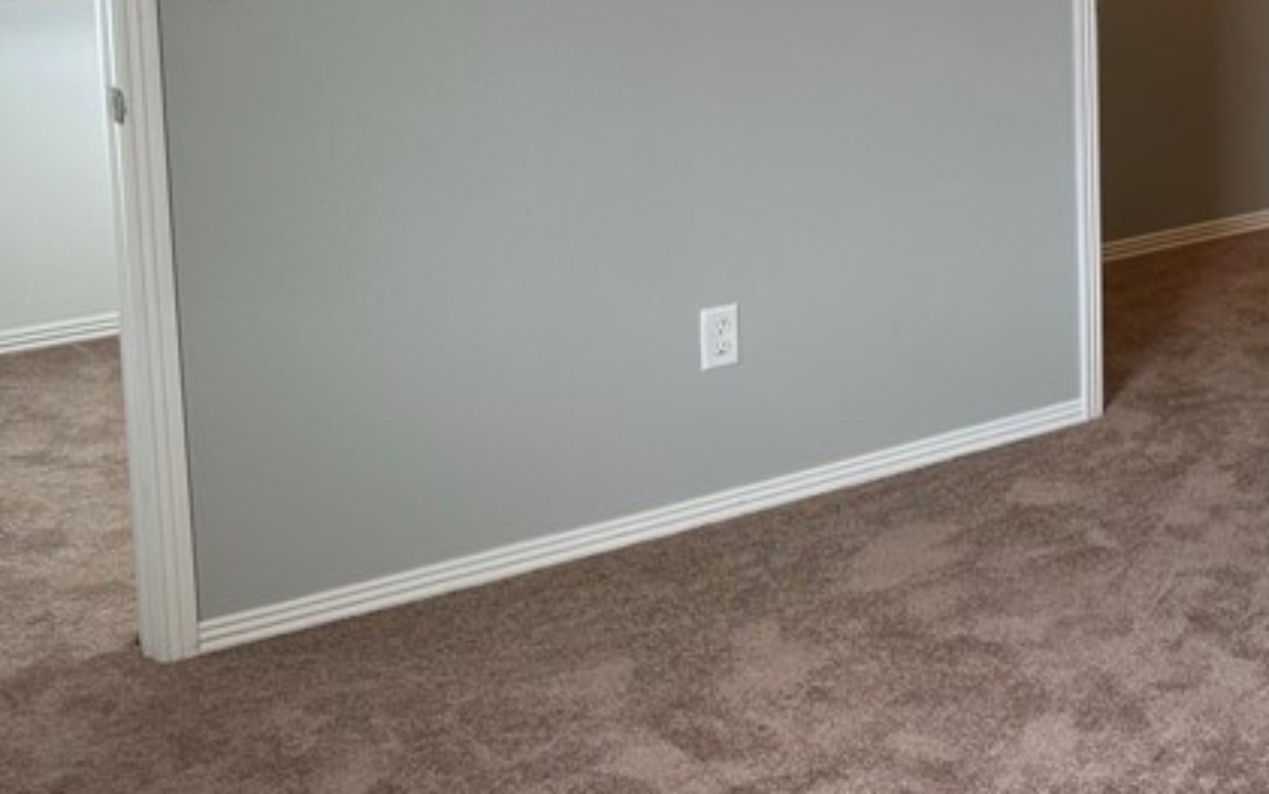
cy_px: -36
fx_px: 2145
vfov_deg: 20.2
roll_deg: +0.5
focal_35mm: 62
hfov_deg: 30.0
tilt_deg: -6.8
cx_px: 1348
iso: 125
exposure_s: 1/120
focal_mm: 6.86
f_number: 1.78
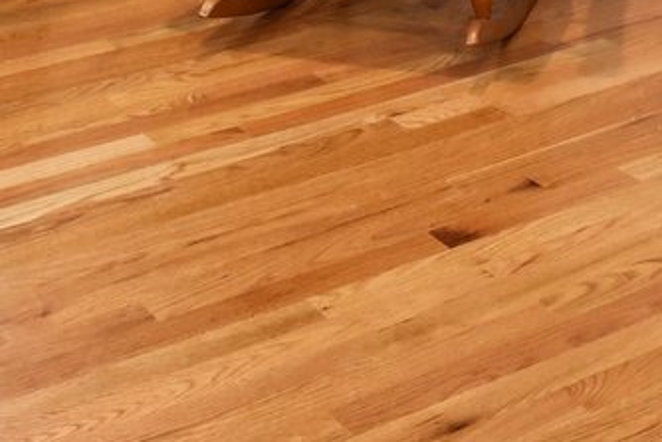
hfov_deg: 20.7
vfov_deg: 11.6
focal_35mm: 98
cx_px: 476
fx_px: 1803
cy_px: -606
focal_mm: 16
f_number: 8
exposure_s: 1/20
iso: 400
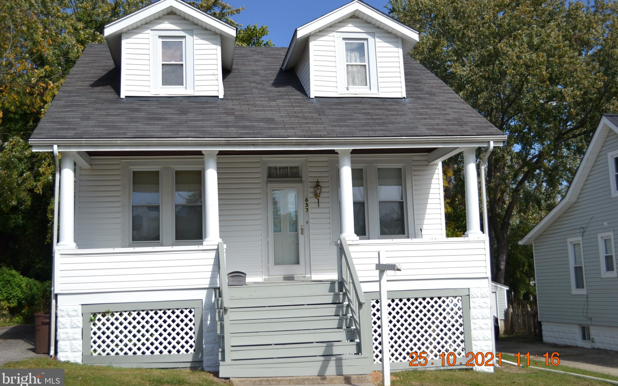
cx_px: 308
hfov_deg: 49.3
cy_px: 184
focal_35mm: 40
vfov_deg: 32.0
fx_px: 674
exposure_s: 1/800
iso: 100
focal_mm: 26
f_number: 4.2
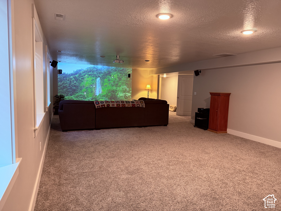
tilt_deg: -5.5
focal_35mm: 24
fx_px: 195
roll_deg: -1.8
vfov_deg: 56.8
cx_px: 140
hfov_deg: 71.6
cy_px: 106
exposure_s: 1/60
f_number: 1.78
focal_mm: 6.76
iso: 400
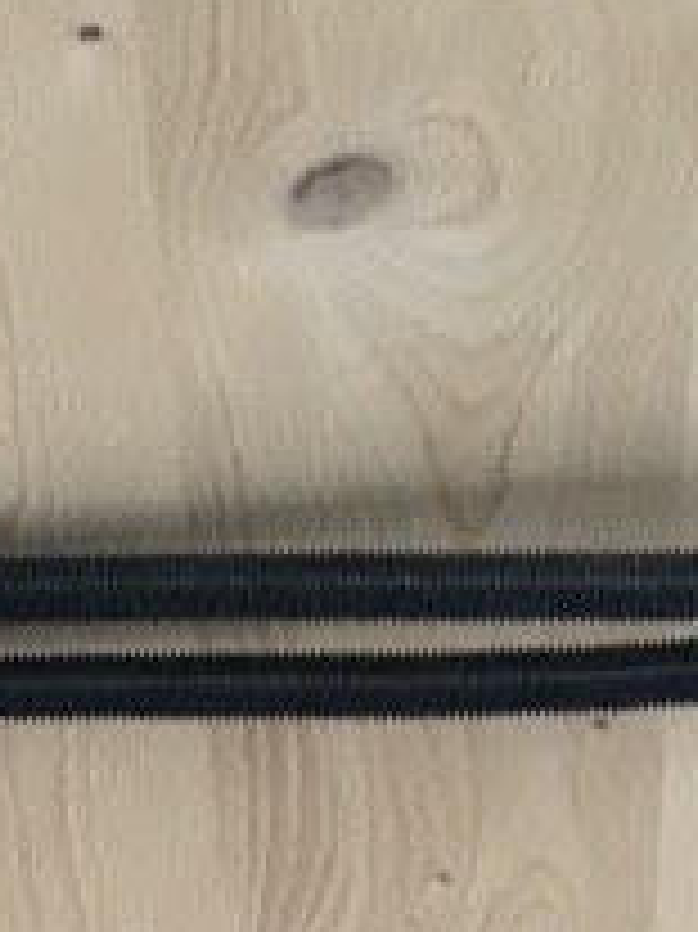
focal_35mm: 168
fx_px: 4521
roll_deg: -2.1
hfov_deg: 8.6
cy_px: 2211
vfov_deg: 10.3
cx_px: -410
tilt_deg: +15.8
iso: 80
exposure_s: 1/33
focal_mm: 4.15
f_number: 2.2
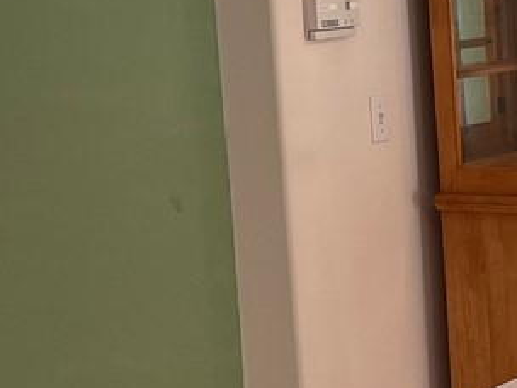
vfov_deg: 10.8
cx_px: 1048
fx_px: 2046
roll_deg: -0.4
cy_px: 315
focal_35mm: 137
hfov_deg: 12.6
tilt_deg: -11.9
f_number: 1.6
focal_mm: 5.1
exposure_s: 1/120
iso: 64
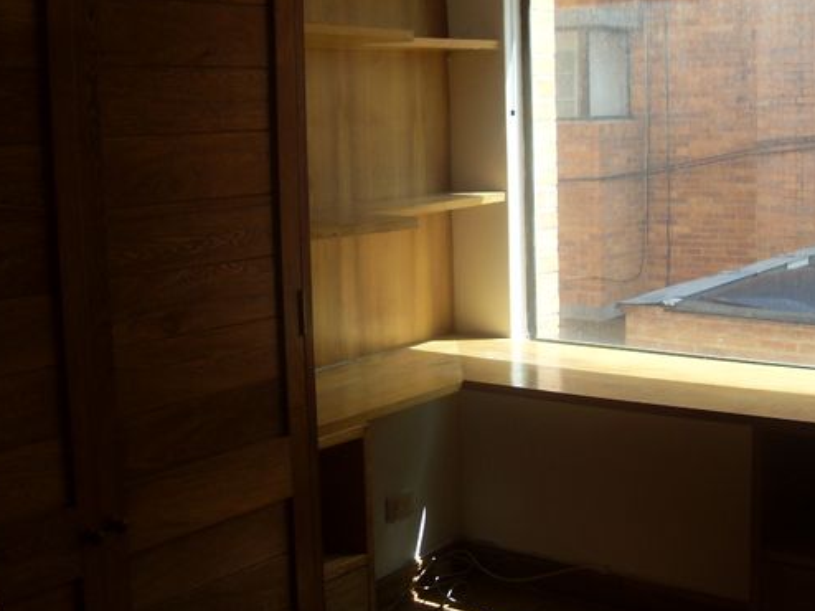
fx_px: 1177
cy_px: 249
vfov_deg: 29.0
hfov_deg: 38.0
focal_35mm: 50
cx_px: 502
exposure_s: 1/90
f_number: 2.8
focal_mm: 6.3
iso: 80
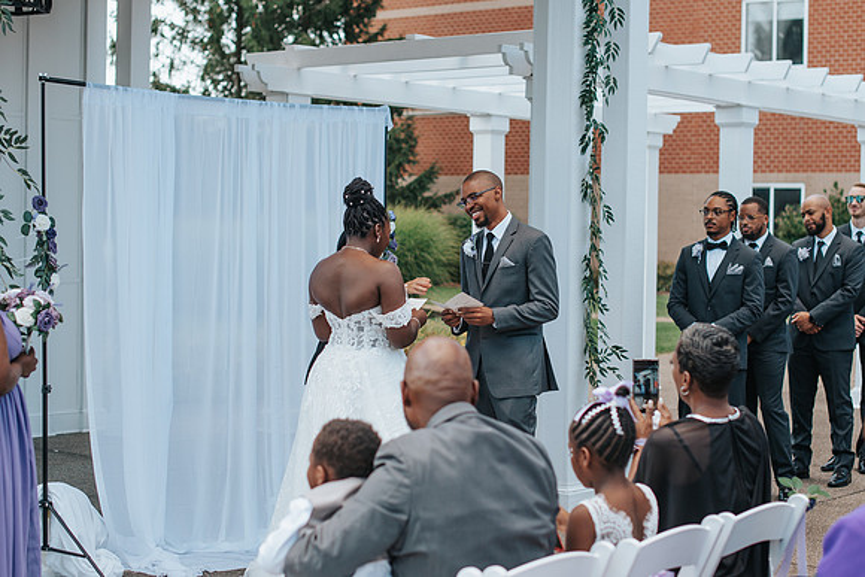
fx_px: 1585
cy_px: 285
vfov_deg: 20.6
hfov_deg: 30.5
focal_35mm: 66
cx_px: 445
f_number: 2.5
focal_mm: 50
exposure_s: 1/1250
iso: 200
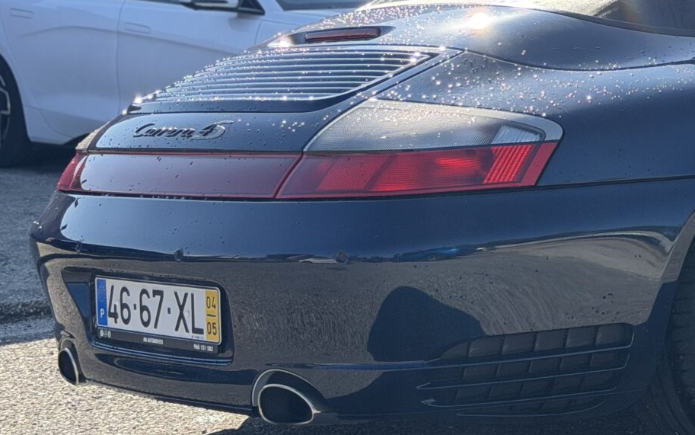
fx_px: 2027
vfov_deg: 12.2
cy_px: 102
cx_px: 728
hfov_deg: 18.8
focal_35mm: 107
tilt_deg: -2.2
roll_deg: -0.9
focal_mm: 6.76
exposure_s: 1/2146
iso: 80
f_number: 1.78
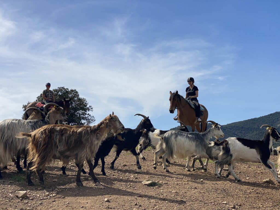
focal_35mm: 52
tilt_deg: +6.7
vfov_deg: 28.0
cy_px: 105
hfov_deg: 36.8
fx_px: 421
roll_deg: +0.2
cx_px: 140
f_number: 2
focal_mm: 6
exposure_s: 1/2817
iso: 20
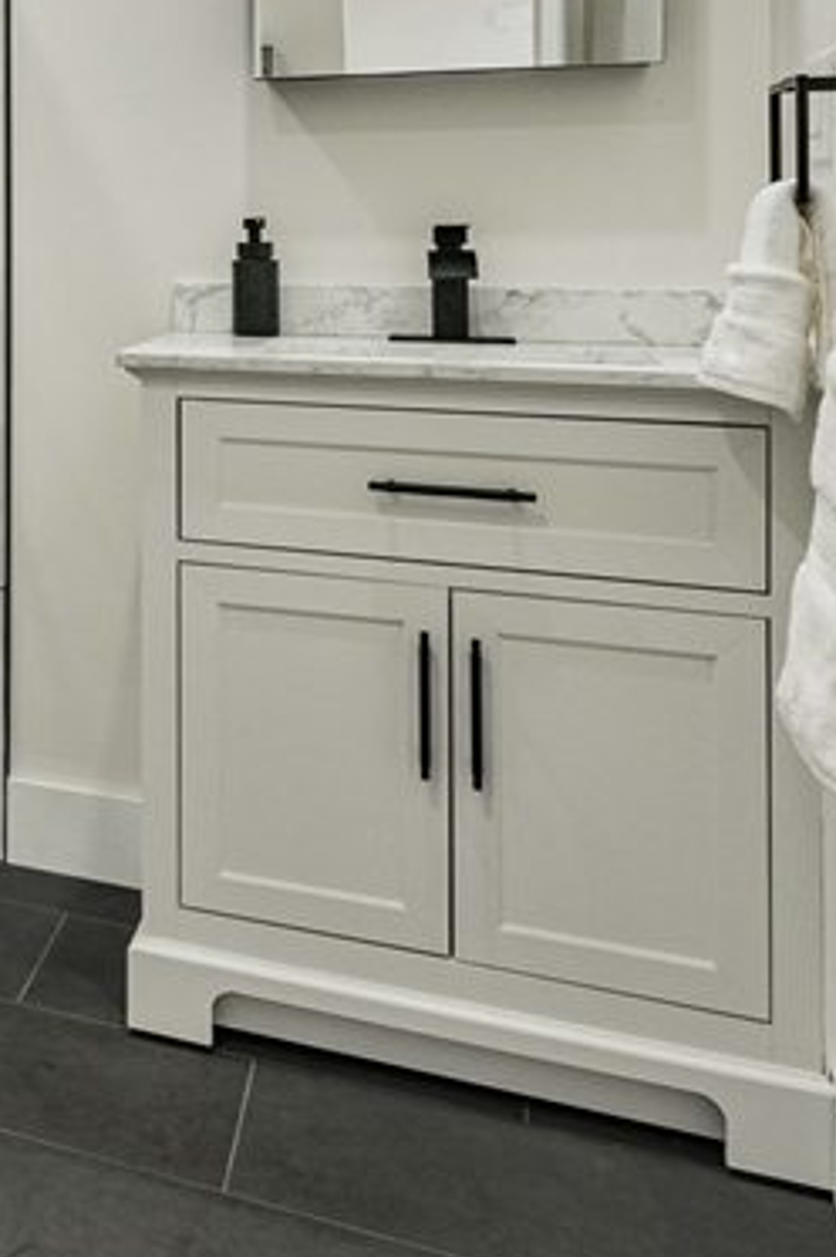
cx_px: -388
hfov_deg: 24.4
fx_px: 1535
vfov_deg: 41.9
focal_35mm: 44
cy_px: 195
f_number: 9
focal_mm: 16
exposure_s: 1/10
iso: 320
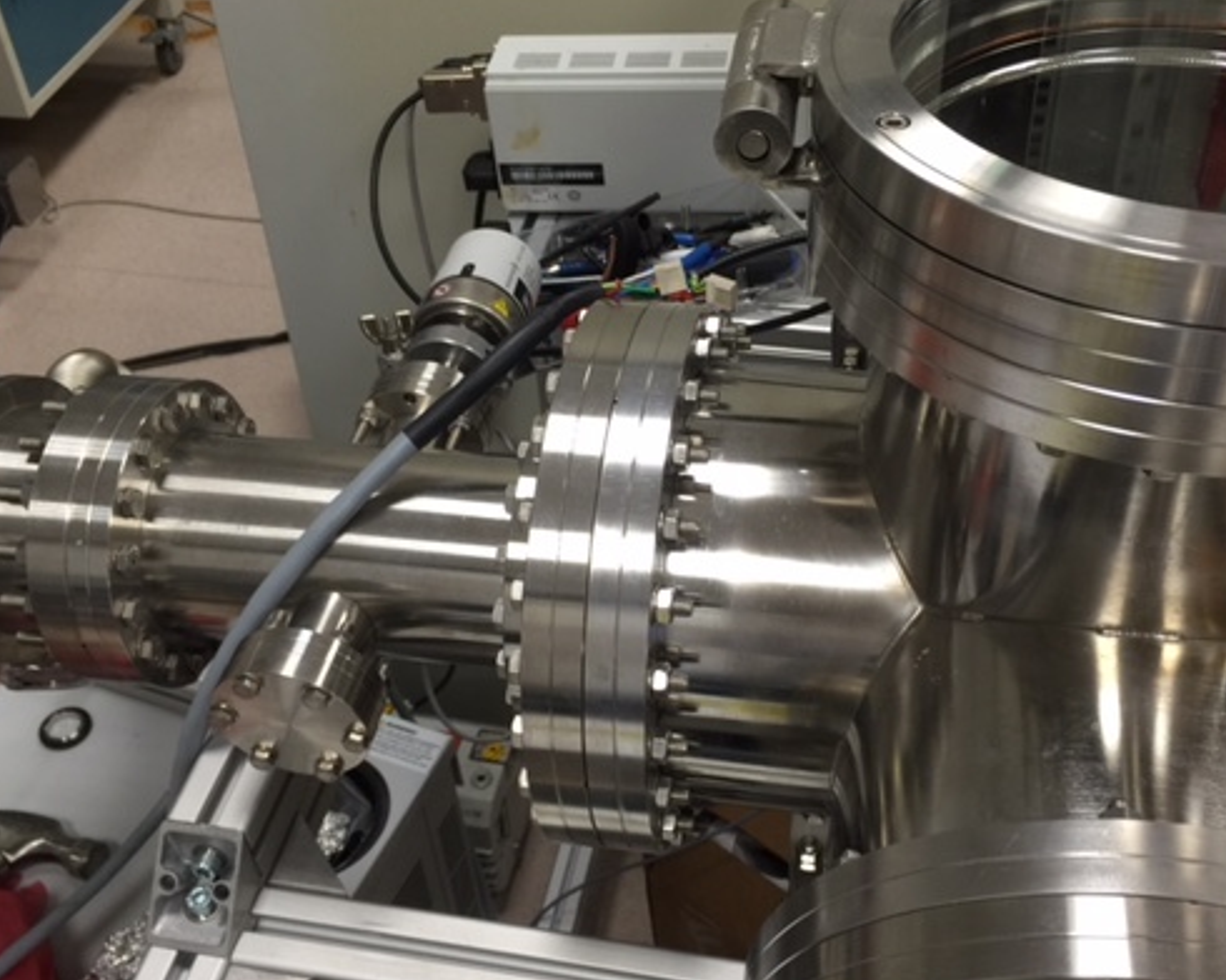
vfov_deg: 40.1
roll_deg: +0.3
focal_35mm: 37
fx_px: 1343
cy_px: 528
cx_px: 661
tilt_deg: -44.3
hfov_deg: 49.0
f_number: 2.2
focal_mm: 4.15
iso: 32
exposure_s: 1/15
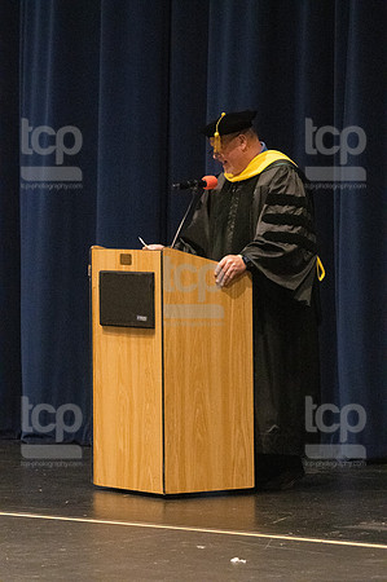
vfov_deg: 10.2
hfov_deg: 6.8
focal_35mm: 202
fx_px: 3265
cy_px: 291
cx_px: 194
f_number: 4.5
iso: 8000
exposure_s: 1/250
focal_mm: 135
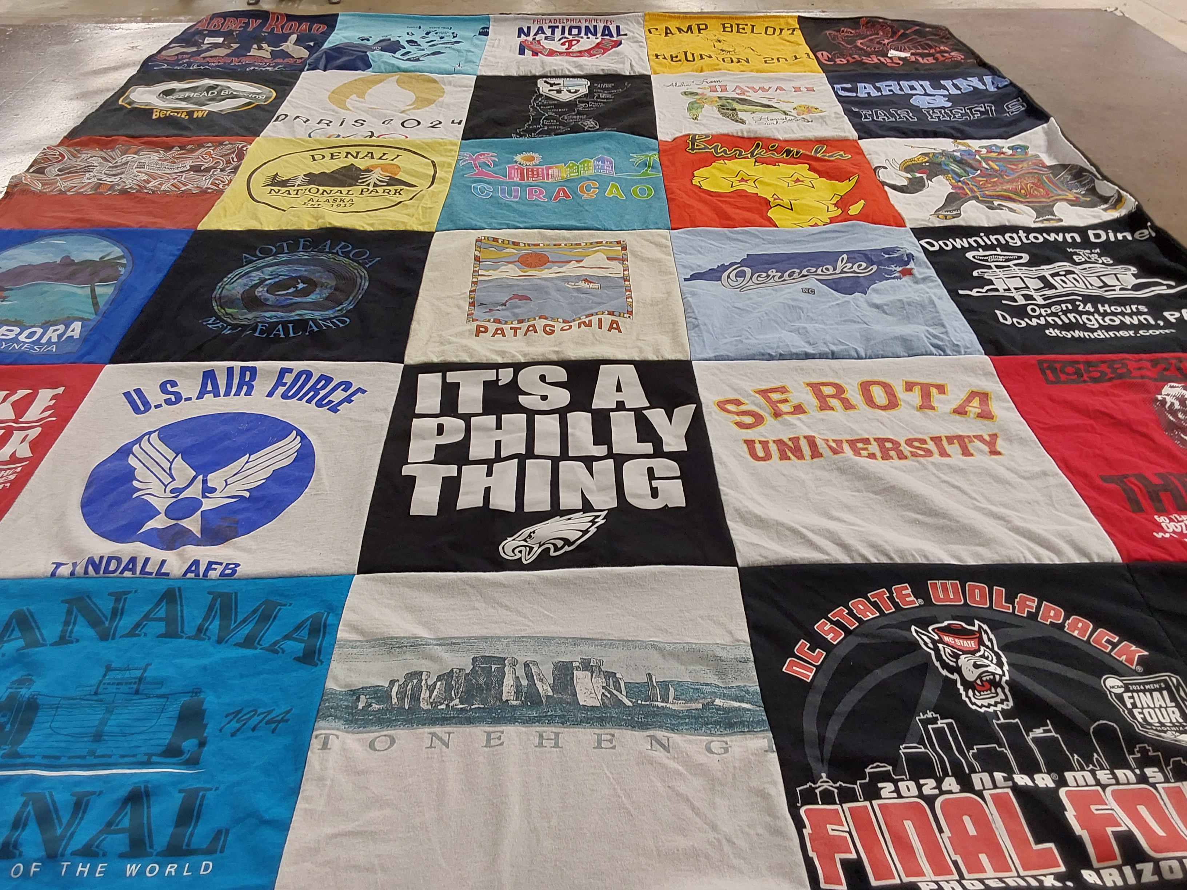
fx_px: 960
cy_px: 445
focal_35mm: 28
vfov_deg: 49.7
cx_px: 594
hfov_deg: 63.4
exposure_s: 1/60
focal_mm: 2.91
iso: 80
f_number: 1.9
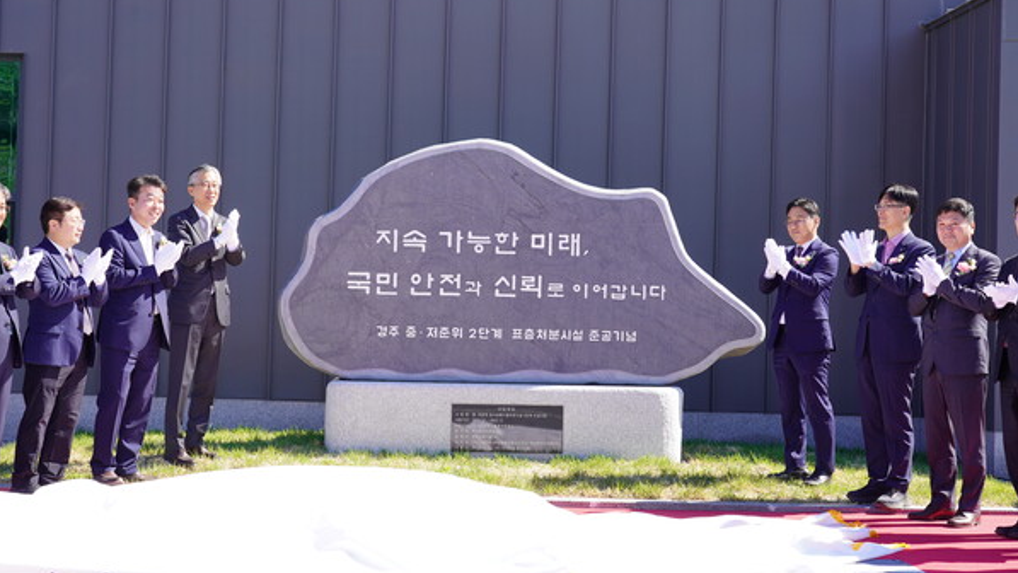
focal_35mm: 59
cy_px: 275
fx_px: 1593
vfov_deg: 20.4
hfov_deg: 35.4
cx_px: 508
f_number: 7.1
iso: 100
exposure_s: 1/100
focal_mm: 56
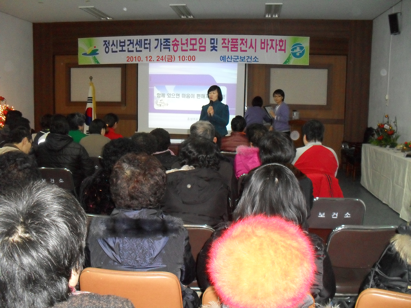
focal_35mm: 35
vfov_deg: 40.7
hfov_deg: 52.6
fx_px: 416
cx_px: 206
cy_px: 154
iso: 400
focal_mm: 6.3
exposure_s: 1/45
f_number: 3.2
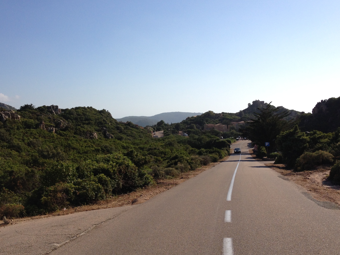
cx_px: 148
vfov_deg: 32.2
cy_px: 141
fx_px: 442
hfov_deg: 42.0
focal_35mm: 45
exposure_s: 1/2762
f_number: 2.4
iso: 50
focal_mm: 4.28
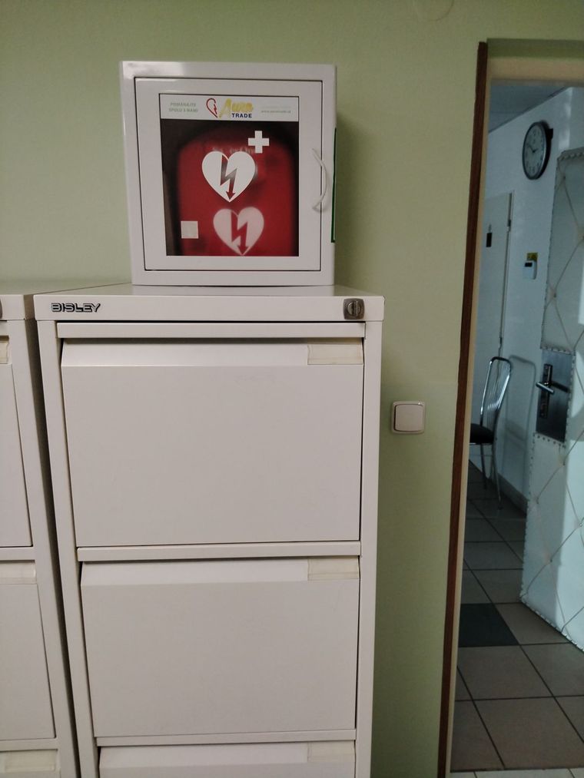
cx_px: 292
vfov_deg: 67.3
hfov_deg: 53.1
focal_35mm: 26
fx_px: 585
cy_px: 389
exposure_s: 1/50
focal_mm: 4.25
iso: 196
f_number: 1.8
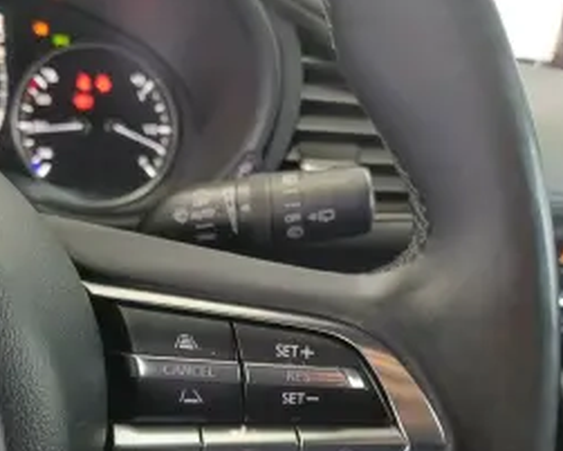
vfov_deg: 42.2
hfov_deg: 51.4
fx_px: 583
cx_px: 247
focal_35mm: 35
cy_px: 256
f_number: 1.8
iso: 400
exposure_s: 1/33.3
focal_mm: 4.65
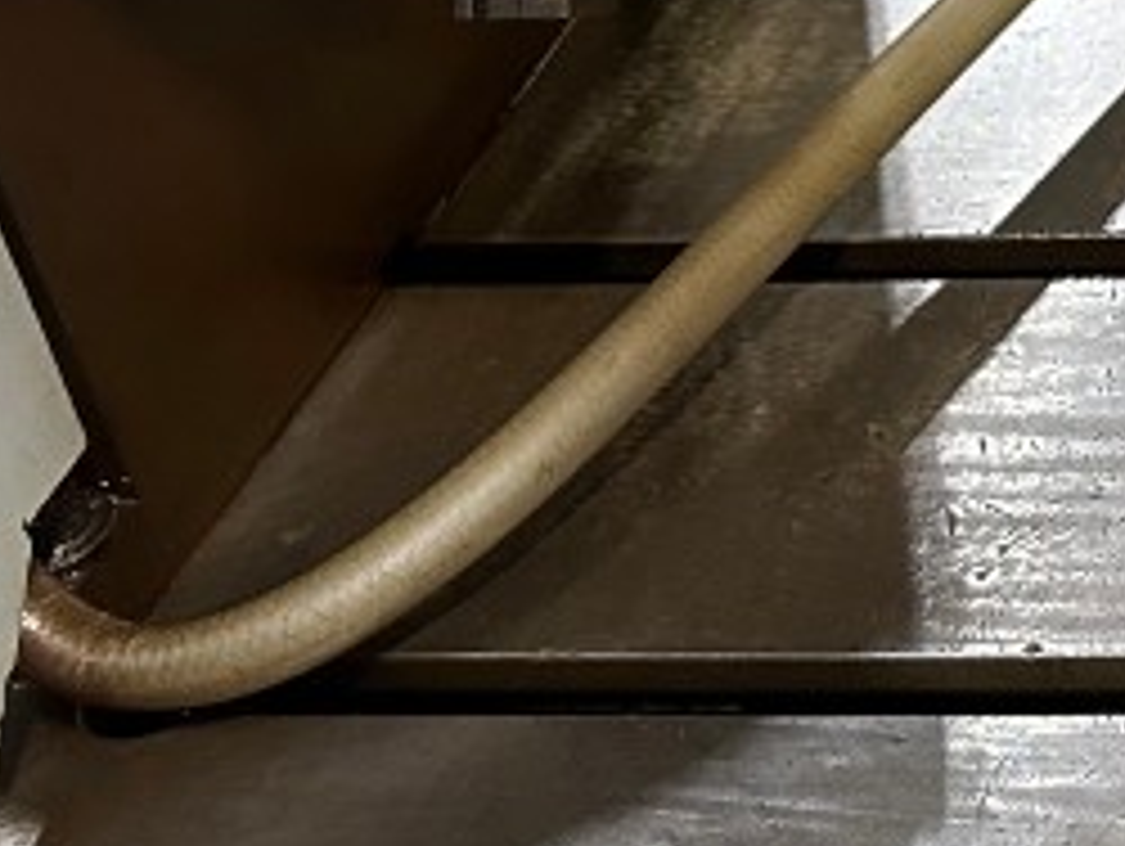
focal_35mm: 96
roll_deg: +2.7
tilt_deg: -30.5
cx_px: 1962
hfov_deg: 17.1
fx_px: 3123
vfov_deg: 14.9
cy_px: -180
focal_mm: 6.86
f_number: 1.78
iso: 400
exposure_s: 1/60
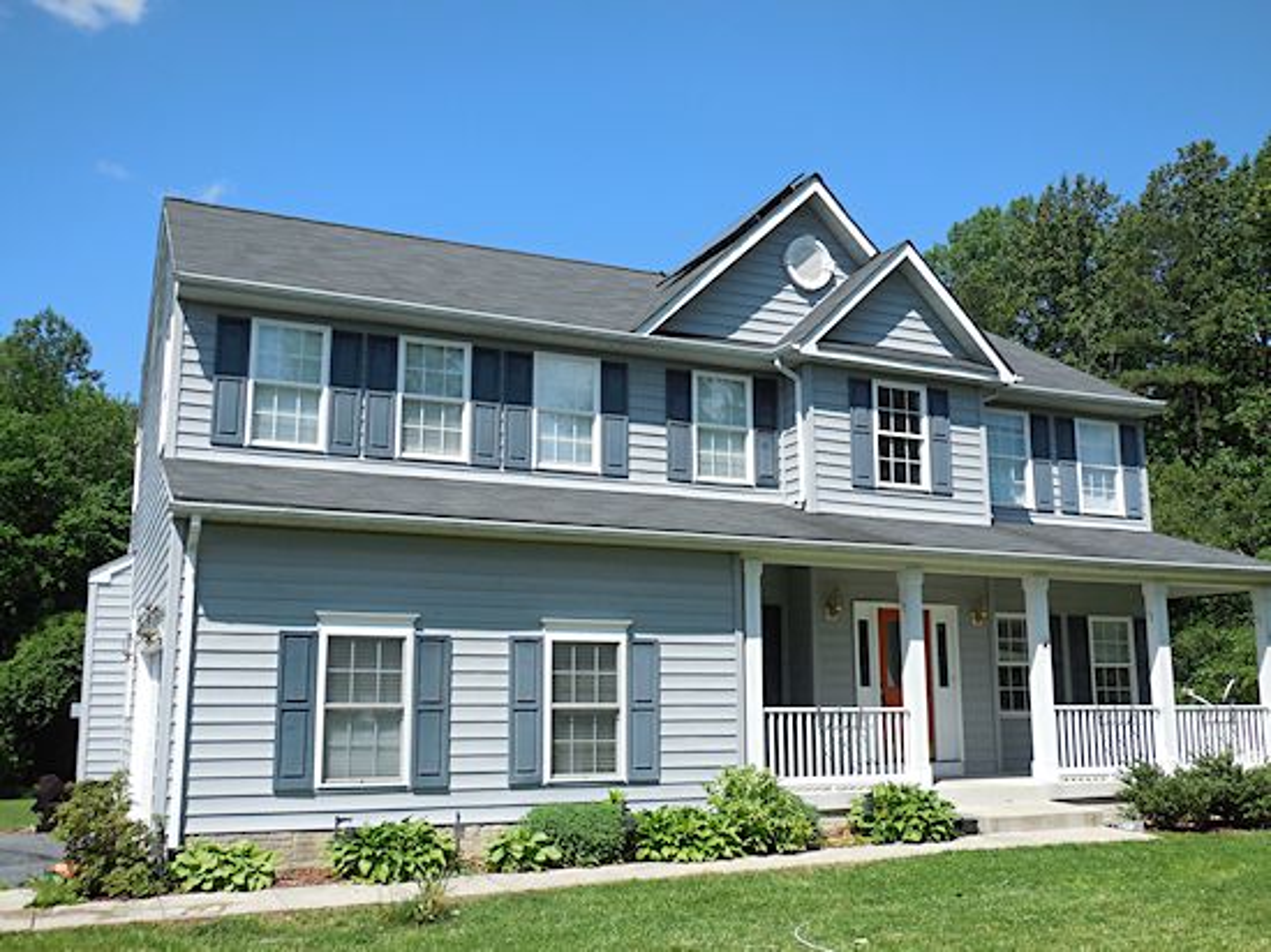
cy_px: 476
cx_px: 636
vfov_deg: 41.8
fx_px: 1248
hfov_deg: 54.0
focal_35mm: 34
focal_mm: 6.1
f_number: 3.4
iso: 125
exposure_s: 1/1250
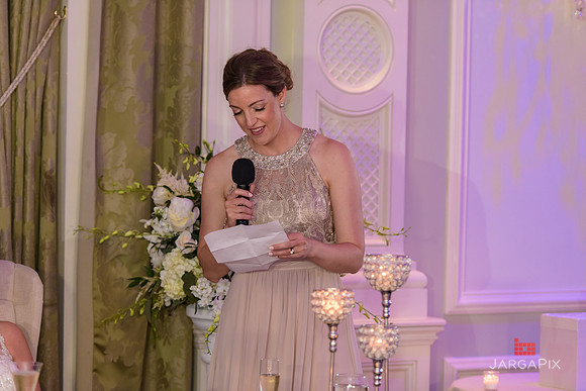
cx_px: 293
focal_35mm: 140
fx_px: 2279
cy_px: 196
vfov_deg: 9.8
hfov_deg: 14.7
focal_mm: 140
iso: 1600
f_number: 3.2
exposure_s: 1/125
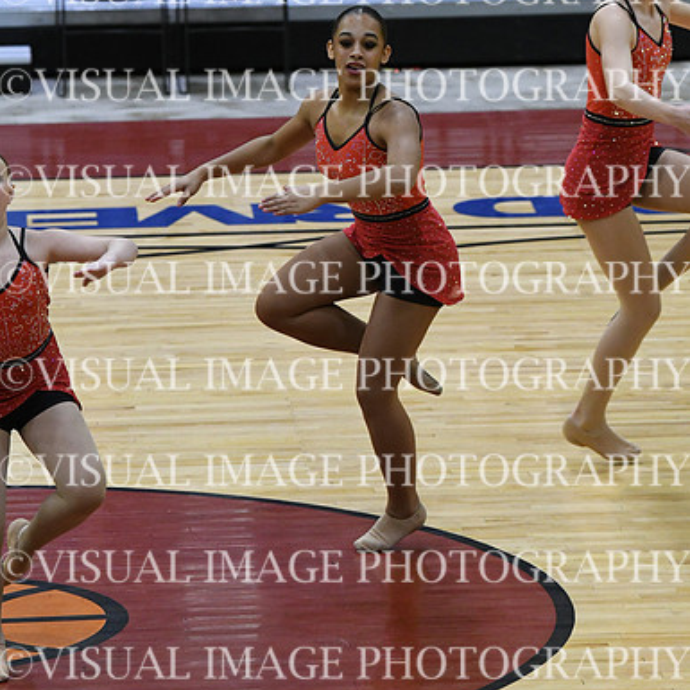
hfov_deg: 6.3
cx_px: 345
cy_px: 229
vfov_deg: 6.3
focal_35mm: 278
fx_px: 6269
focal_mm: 145
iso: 5000
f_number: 4
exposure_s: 1/500
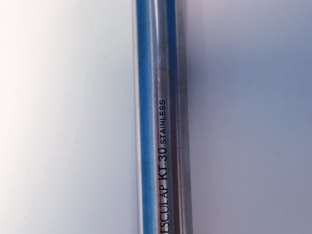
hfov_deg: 45.7
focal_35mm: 41
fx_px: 370
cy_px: 166
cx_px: 142
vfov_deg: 34.6
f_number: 2.4
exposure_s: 1/50
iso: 160
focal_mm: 4.3
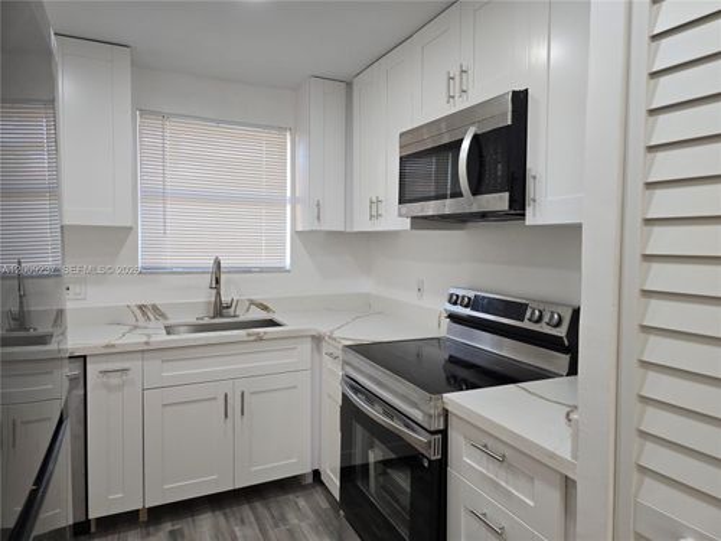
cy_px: 270
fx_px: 479
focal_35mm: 23
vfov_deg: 58.9
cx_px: 360
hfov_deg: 73.9
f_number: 1.7
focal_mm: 6.3
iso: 100
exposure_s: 1/120
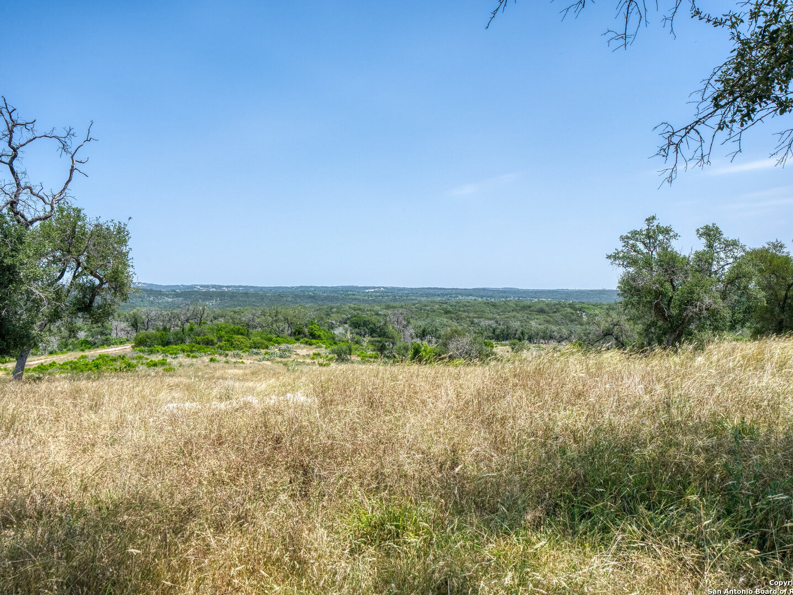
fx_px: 871
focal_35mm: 38
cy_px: 297
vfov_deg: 37.7
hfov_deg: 49.0
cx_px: 380
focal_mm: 35
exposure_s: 1/500
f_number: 11
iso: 100
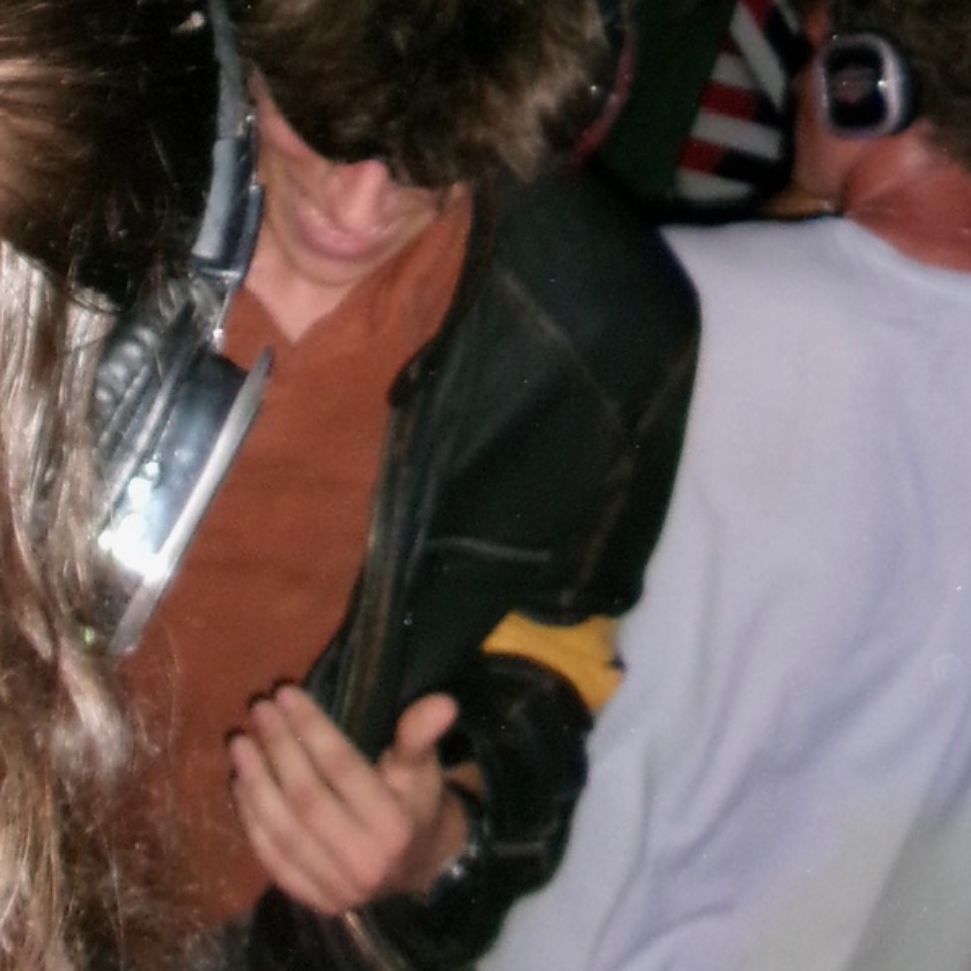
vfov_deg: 19.6
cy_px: -68
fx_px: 2698
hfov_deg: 20.4
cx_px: 617
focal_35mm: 85
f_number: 3.9
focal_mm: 5.1
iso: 500
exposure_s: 1/50
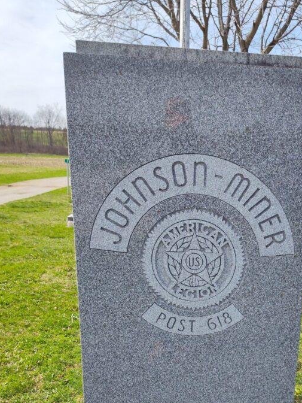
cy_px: 296
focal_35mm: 35
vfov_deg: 50.7
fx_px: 407
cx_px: 218
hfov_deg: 39.8
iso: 100
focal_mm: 5.56
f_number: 1.8
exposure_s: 1/1380
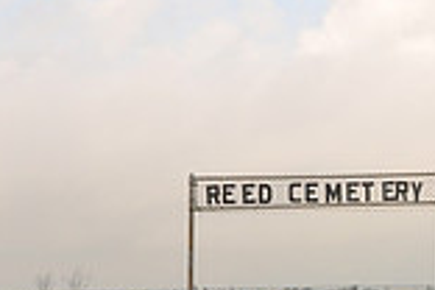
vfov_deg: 13.6
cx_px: 332
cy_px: 241
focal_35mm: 100
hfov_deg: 20.2
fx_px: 1208
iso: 200
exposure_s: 1/200
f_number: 6.3
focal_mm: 18
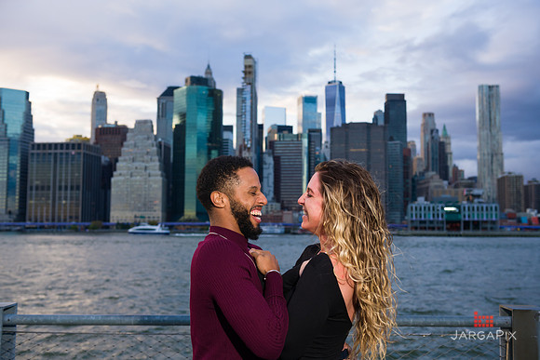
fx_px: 630
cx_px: 270
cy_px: 180
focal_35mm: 42
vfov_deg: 31.9
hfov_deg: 46.4
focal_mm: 42
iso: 250
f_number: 4
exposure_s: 1/200
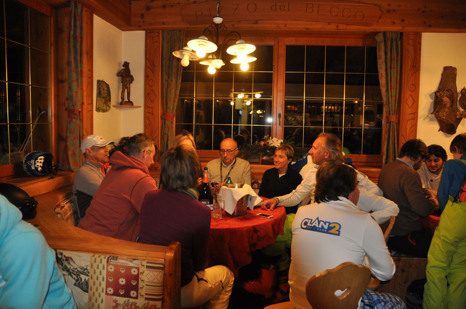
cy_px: 154
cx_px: 233
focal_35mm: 27
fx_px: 349
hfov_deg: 67.4
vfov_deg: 47.8
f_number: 3.5
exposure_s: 1/60
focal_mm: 18
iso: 800
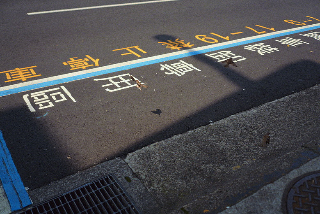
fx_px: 311
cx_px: 160
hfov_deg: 54.4
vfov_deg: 37.9
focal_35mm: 35
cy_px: 107
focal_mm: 35
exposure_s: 1/1600
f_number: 2.2
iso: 200
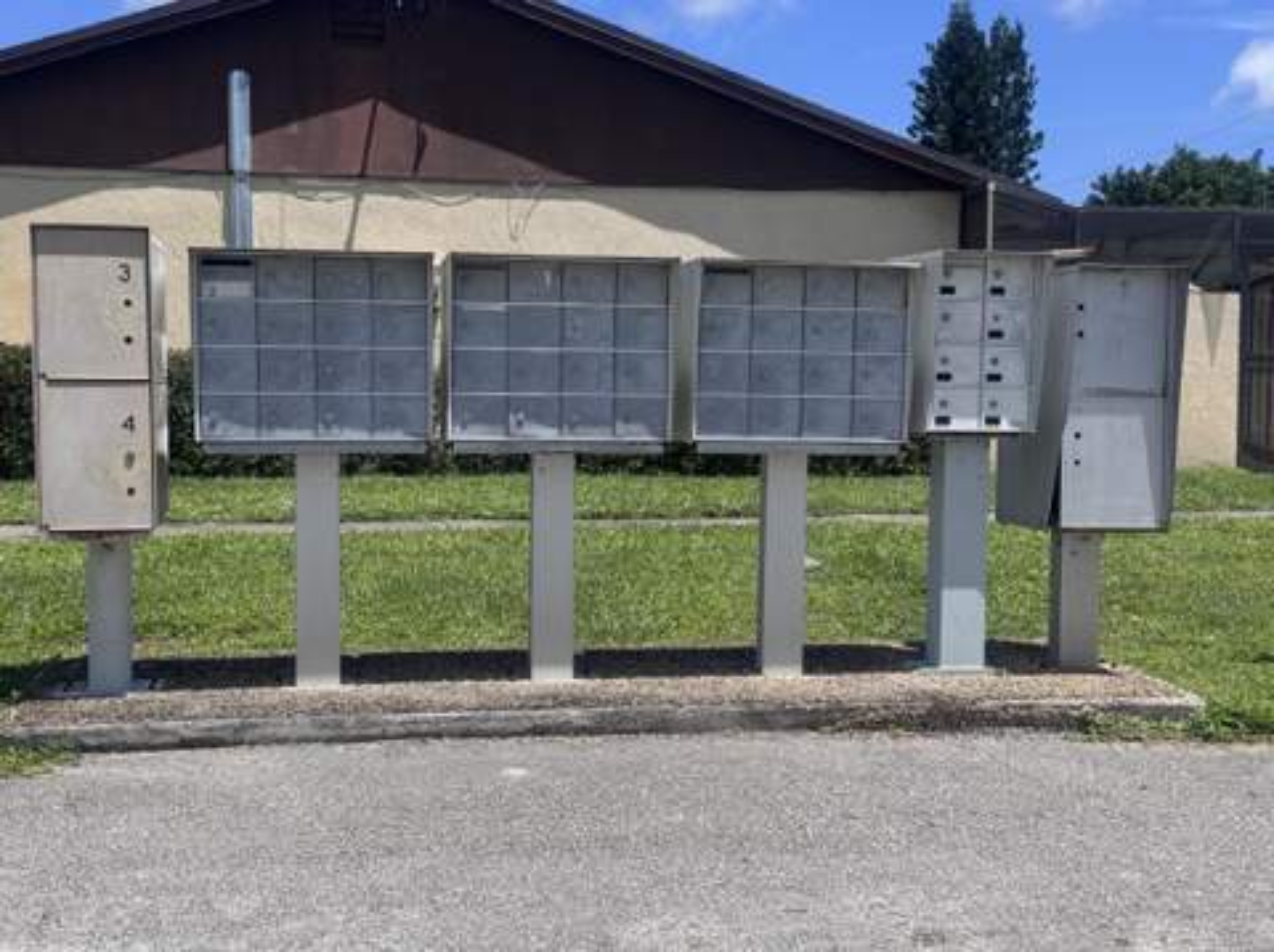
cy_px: 476
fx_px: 1765
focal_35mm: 48
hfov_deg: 39.7
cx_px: 637
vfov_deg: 30.2
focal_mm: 6.76
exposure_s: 1/5376
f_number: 1.78
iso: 64
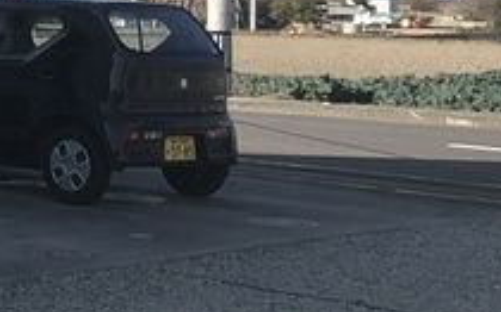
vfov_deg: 11.1
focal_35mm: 115
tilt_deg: +1.8
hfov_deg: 16.3
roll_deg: +0.8
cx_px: -292
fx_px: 1569
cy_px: -108
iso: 20
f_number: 1.8
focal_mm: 3.99
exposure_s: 1/1451
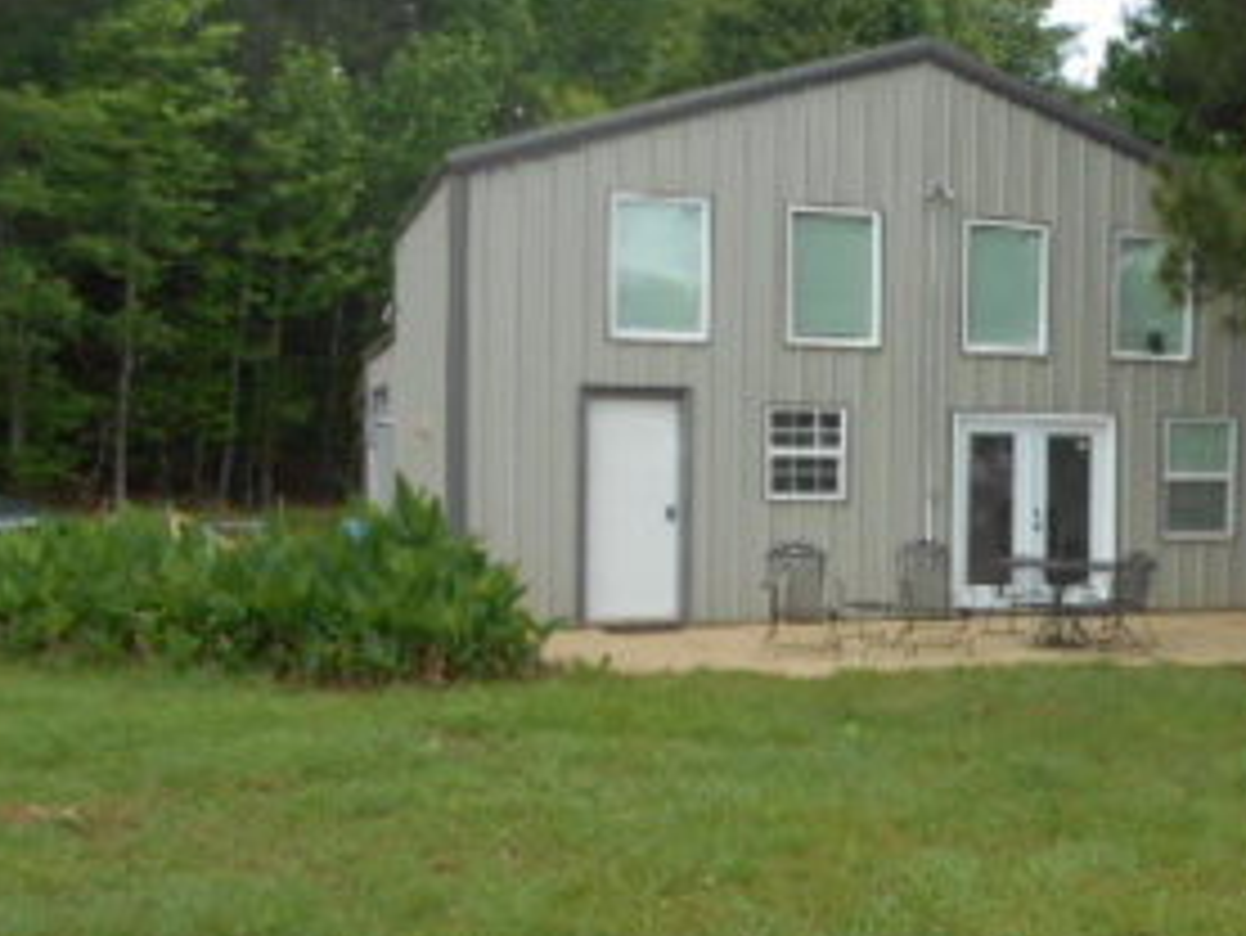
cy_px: 500
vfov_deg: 30.3
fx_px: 1729
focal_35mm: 48
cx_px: 1098
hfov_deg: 37.3
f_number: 3.2
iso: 80
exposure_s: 1/125
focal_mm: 4.6
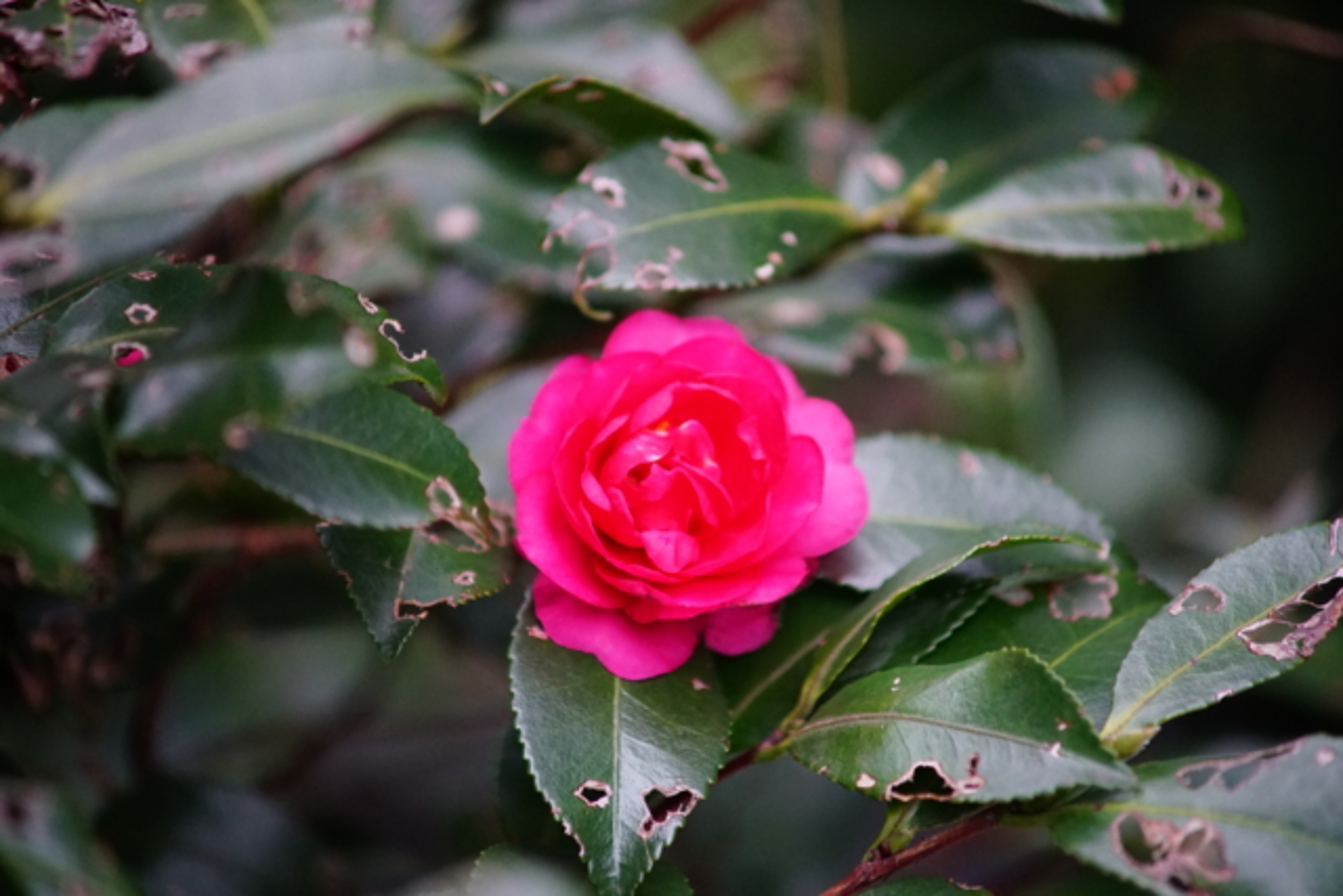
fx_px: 7835
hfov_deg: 9.8
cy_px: 448
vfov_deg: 6.5
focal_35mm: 210
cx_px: 672
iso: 2500
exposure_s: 1/400
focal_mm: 210
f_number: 4
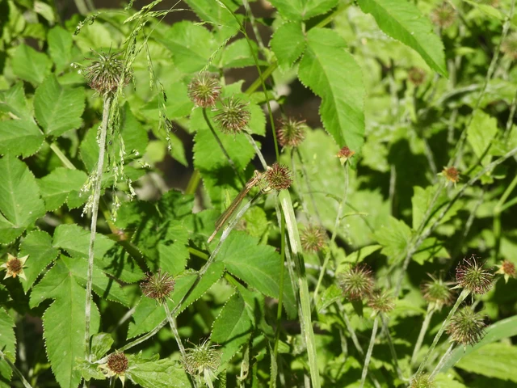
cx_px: 258
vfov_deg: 4.6
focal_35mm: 320
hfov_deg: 6.2
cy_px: 194
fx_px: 4779
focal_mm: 57.1
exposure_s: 1/320
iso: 100
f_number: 6.3
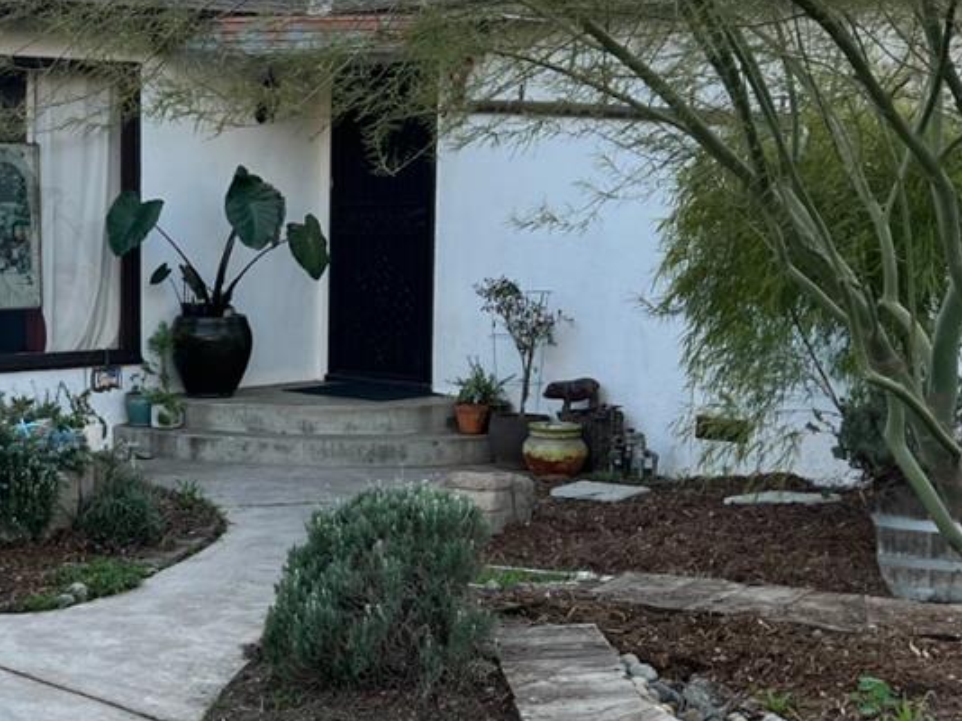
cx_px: 97
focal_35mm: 73
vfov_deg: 20.1
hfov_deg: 25.8
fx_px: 2028
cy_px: 397
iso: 50
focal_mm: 5.7
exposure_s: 1/411
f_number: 1.5
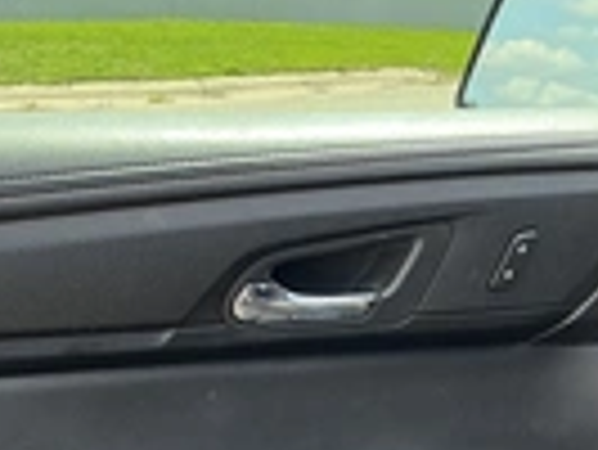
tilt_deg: -20.5
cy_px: 608
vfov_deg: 16.5
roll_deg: +0.8
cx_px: 162
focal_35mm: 84
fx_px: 1452
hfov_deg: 23.1
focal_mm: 3
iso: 25
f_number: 1.8
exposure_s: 1/175
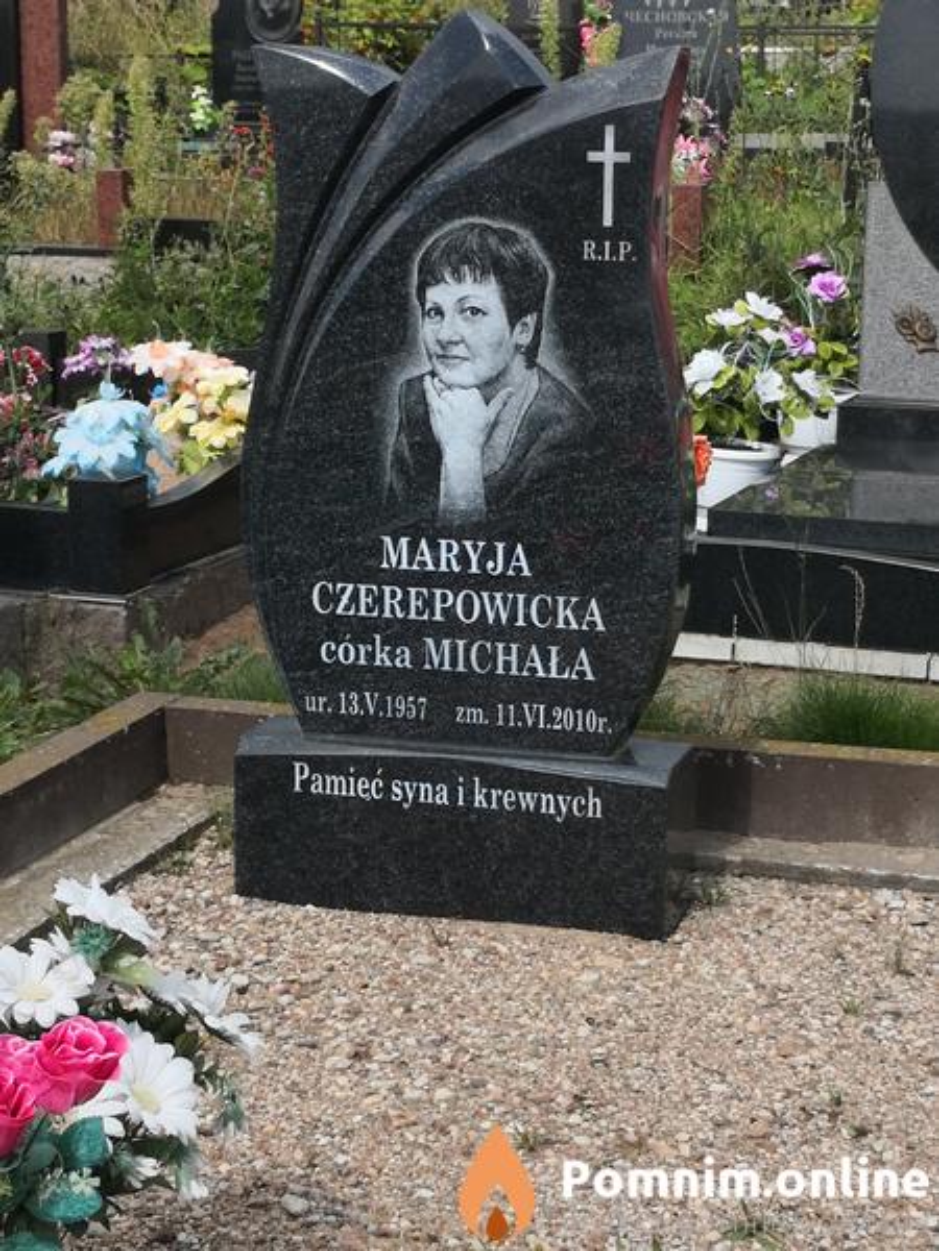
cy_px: 626
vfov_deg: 27.4
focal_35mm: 71
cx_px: 470
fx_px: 2568
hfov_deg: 20.7
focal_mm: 3.95
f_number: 1.6
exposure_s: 1/2012
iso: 50
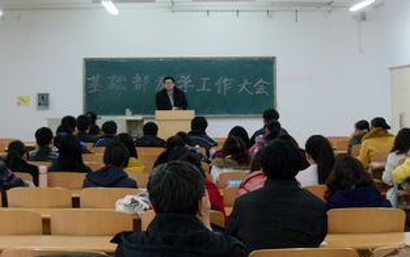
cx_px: 190
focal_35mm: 54
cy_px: 61
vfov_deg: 23.7
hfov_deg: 37.5
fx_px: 604
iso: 160
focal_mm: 6.3
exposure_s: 1/45
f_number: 3
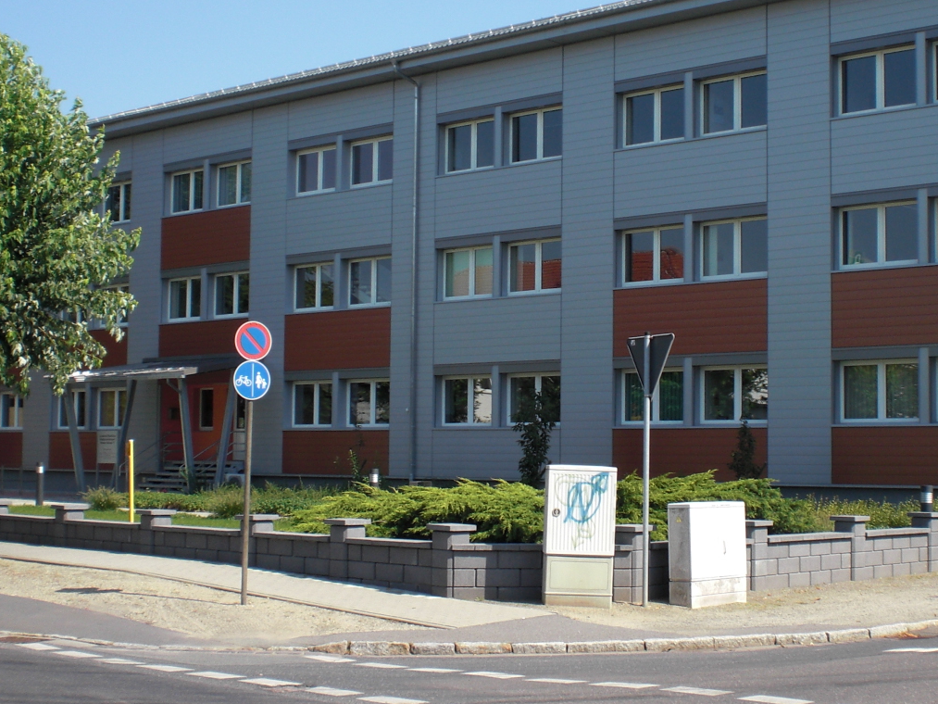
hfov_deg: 32.1
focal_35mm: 60
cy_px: 332
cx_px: 536
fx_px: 1626
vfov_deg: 24.4
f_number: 5.6
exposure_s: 1/200
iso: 64
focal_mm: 6.3
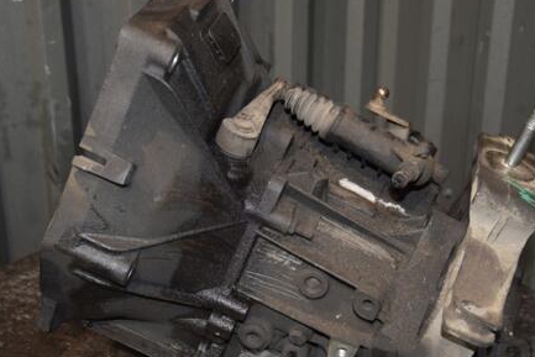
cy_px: 191
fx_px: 803
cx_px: 246
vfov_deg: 25.1
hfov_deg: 36.8
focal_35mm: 54
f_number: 5
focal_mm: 26
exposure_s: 1/60
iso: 800
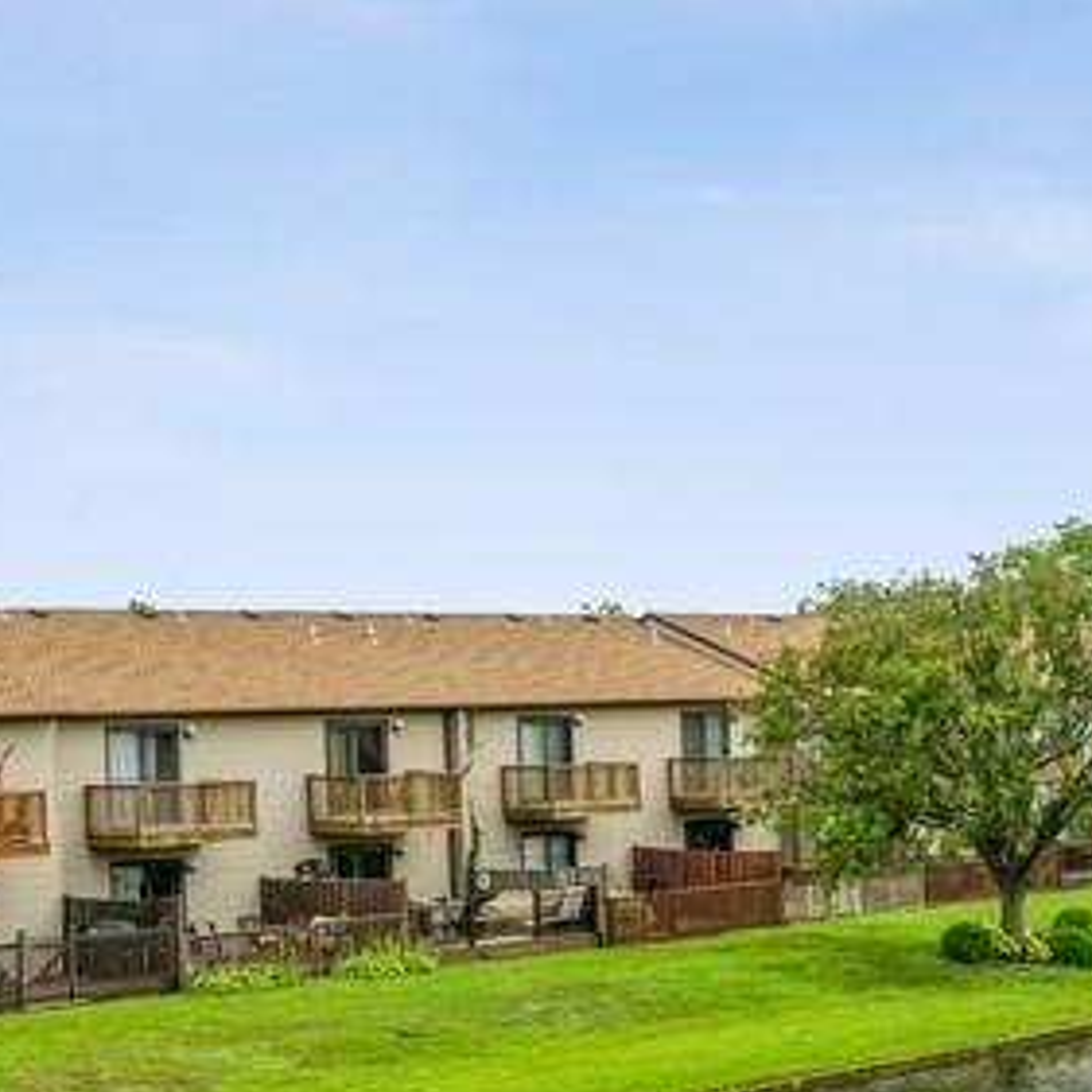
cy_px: 783
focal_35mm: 87
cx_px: 1038
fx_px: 3105
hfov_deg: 19.5
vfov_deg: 19.8
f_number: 8
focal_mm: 21.5
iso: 200
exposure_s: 1/640
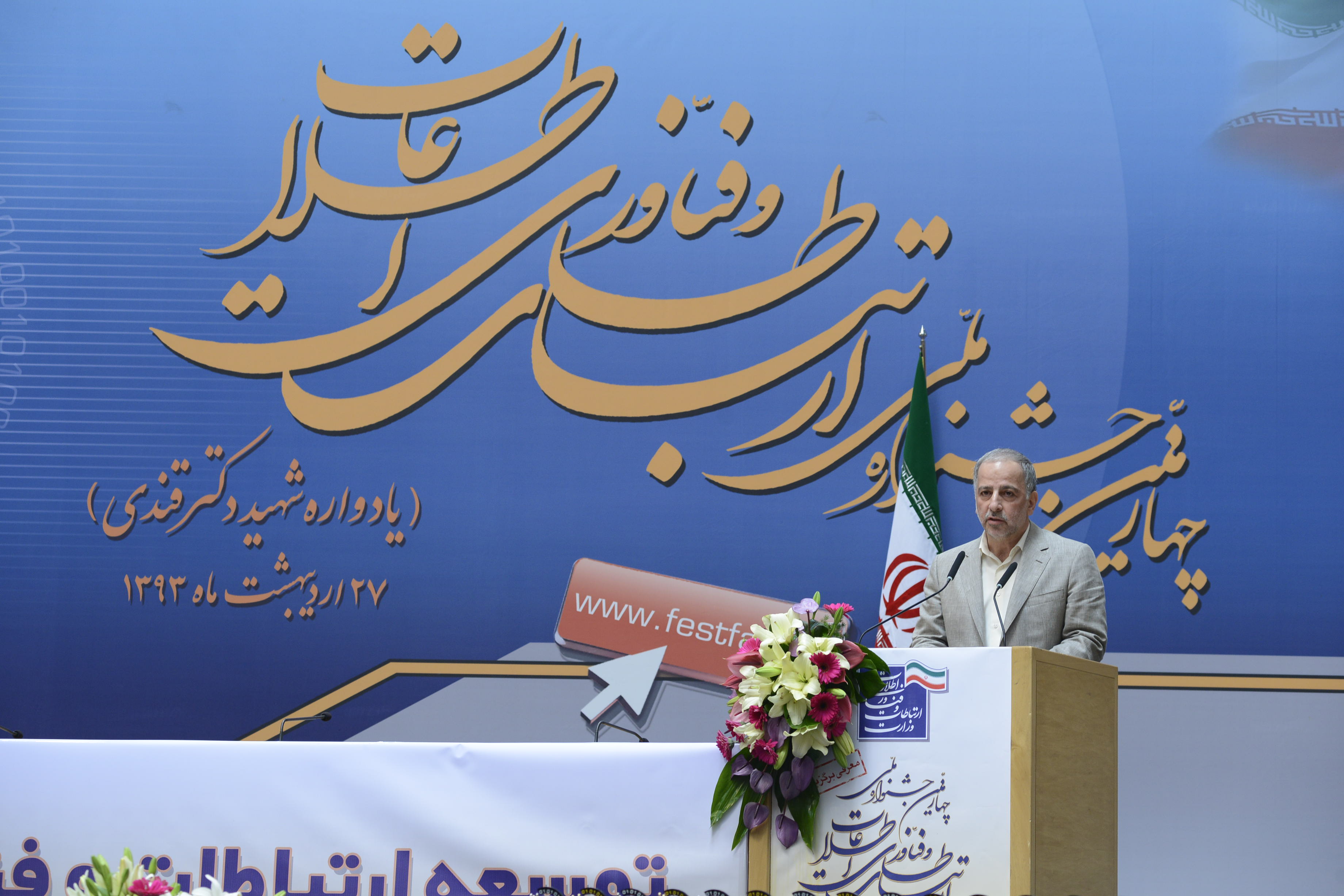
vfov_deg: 13.1
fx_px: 3921
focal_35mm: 105
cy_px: 448
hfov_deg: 19.5
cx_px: 672
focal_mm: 105
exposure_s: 1/60
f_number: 5.6
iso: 1000
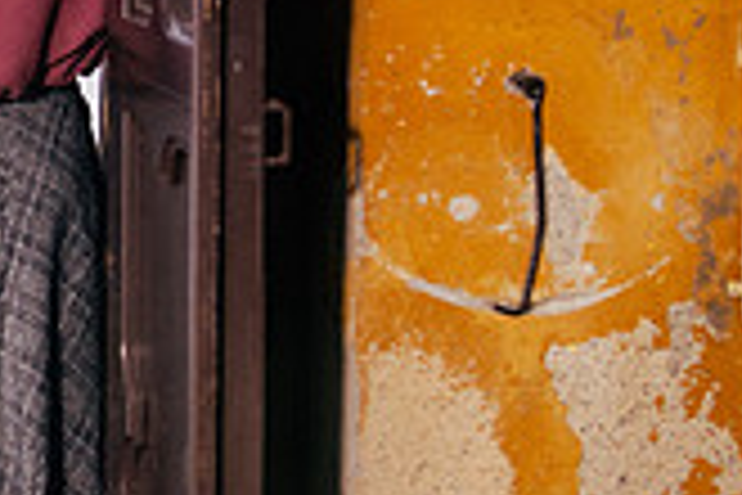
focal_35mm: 246
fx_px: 5070
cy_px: 122
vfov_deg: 5.6
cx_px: -355
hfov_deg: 8.2
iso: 250
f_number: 2.8
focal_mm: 70
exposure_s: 1/1250
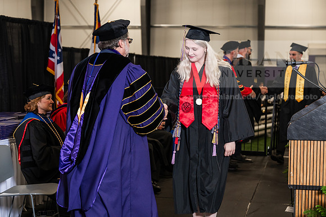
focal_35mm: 70
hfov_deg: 28.8
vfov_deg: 19.5
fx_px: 634
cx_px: 163
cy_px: 108
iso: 1250
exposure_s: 1/200
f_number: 4
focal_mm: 70
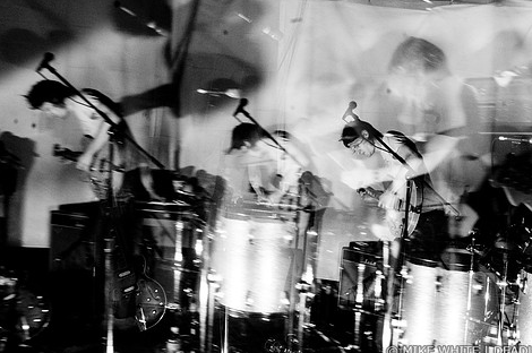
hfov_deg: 51.7
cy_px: 143
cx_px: 309
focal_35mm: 37
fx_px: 546
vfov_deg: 35.7
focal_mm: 20
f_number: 16
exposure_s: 1/2.5
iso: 800
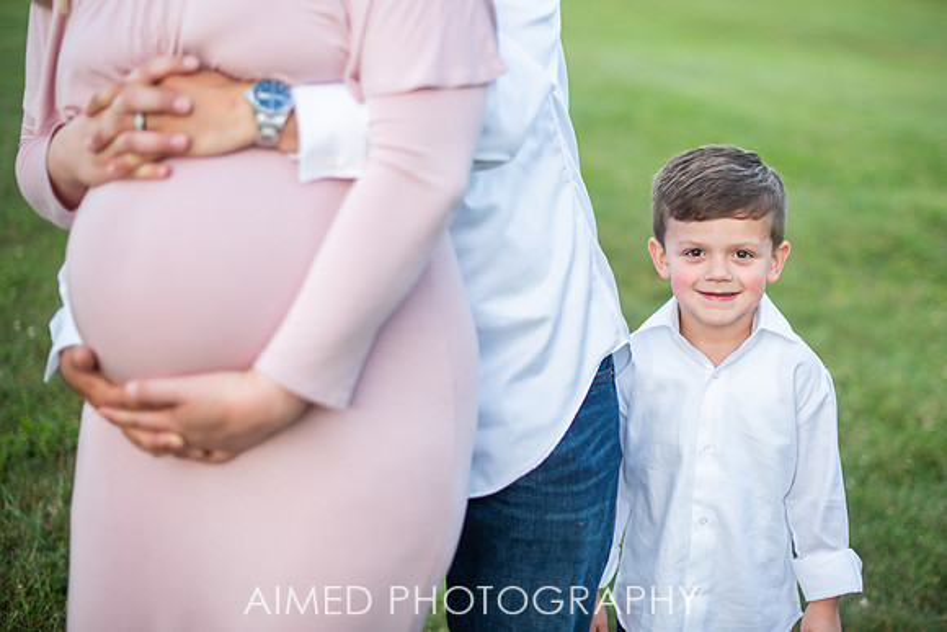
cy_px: 274
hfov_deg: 35.2
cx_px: 537
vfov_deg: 23.9
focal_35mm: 57
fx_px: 1492
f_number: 1.8
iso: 125
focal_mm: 50
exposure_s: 1/320
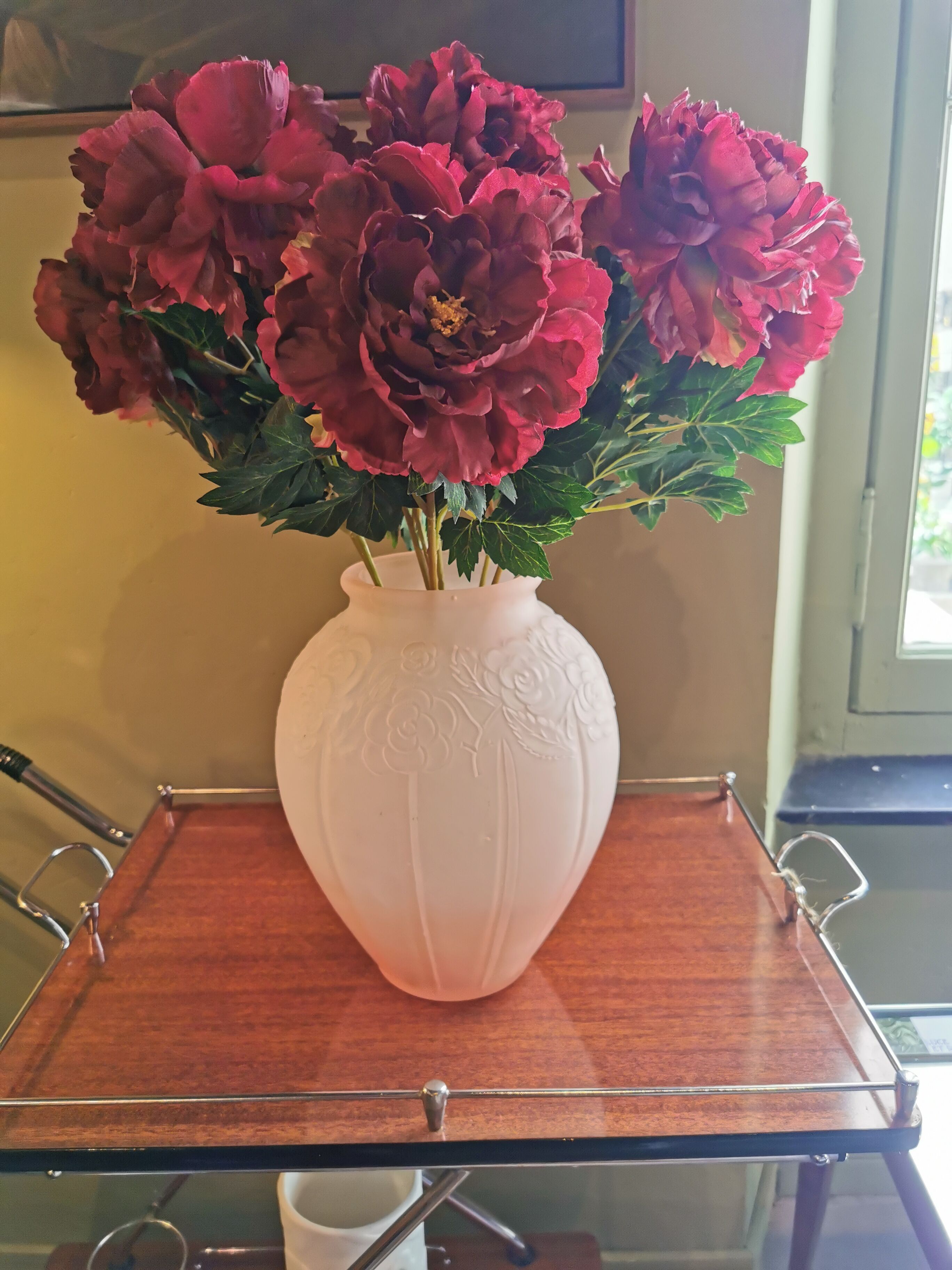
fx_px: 990
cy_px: 635
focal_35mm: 27
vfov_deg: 65.3
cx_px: 476
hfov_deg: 51.4
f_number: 1.6
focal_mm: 5.56
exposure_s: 1/99.9
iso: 50
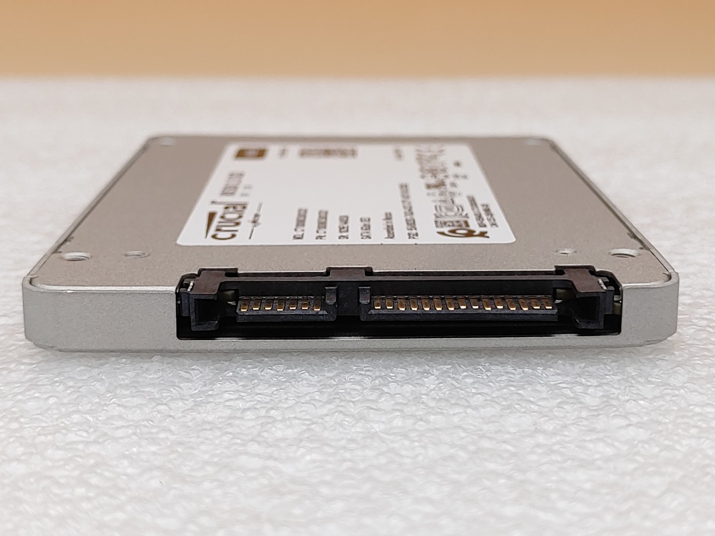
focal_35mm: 59
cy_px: 268
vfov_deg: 24.8
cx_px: 358
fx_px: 1219
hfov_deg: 32.7
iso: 50
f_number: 1.8
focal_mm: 4.36
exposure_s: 1/143
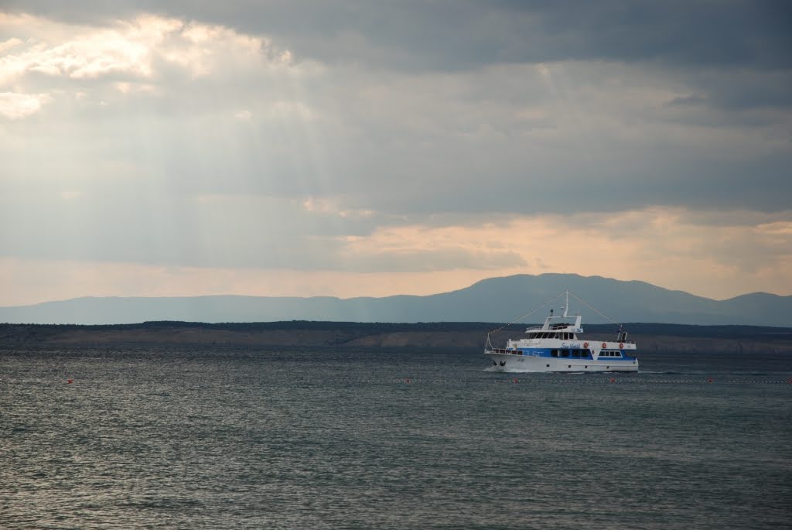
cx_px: 396
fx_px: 2312
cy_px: 265
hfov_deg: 19.4
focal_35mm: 105
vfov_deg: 13.1
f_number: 5.6
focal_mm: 70
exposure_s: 1/500
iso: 180
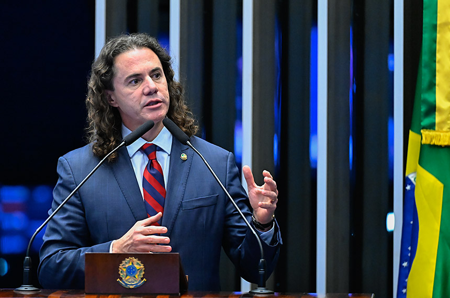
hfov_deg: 10.3
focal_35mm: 200
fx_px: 2495
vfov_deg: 6.8
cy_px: 149
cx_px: 225
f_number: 3.2
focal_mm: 200
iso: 6400
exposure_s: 1/200
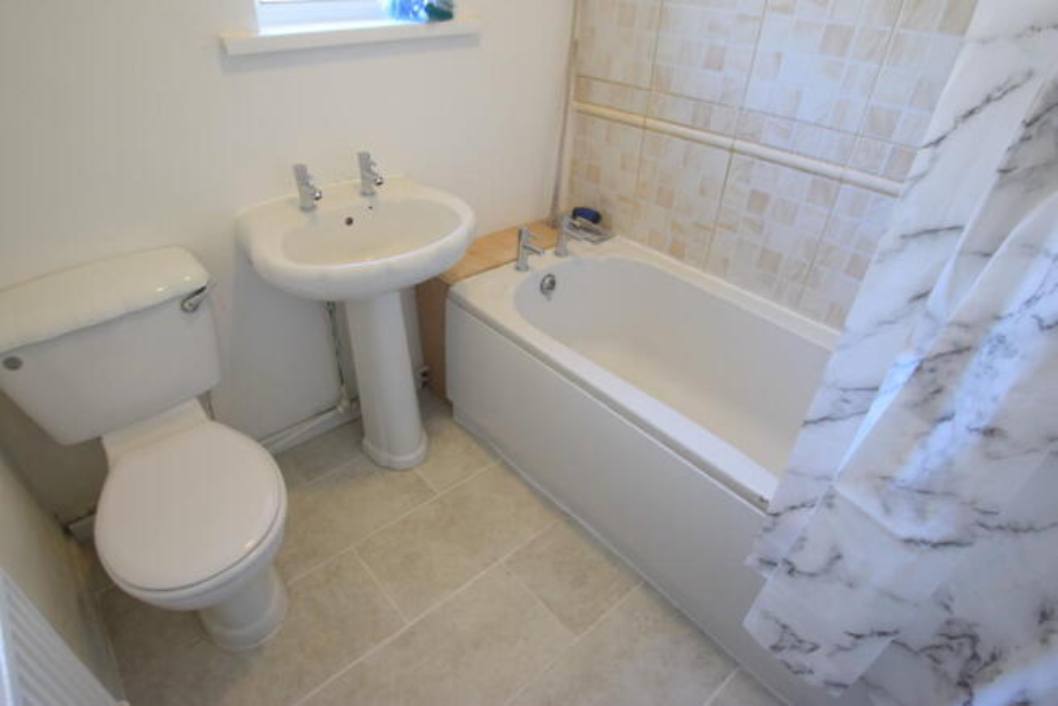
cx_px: 529
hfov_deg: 90.0
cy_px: 353
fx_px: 529
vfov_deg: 67.4
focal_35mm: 18
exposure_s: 1/60
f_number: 4
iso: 800
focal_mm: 12
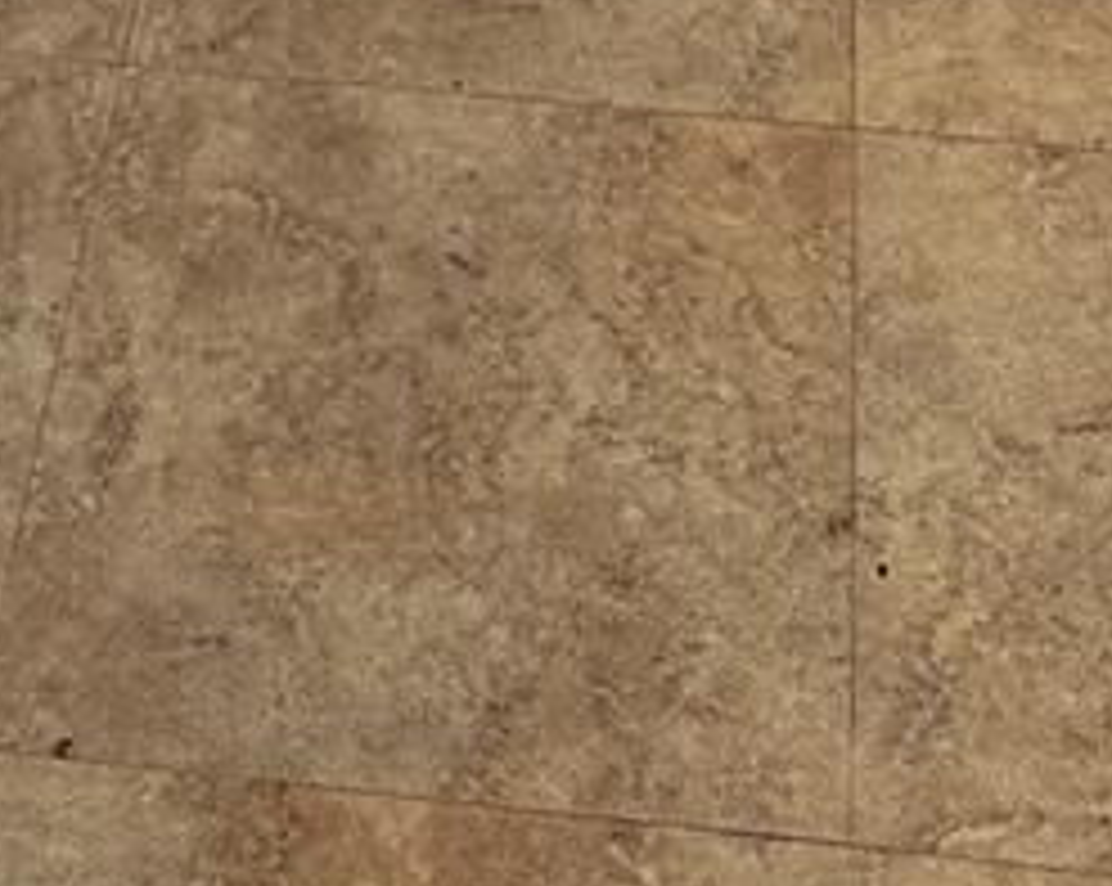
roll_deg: +1.8
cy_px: -1538
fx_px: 3747
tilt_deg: -20.6
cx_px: 333
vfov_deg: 10.6
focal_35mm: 114
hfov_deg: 16.8
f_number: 1.78
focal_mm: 6.76
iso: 100
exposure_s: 1/121
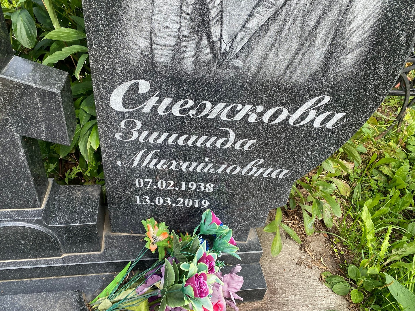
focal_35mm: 26
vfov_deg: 53.1
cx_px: 208
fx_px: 312
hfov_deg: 67.3
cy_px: 156
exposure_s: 1/822
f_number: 1.8
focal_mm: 4.25
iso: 32
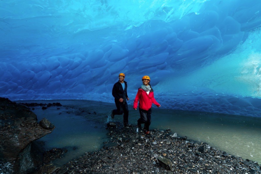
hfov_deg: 84.0
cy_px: 87
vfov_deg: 61.9
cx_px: 130
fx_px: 145
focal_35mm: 20
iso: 500
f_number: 4.5
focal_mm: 20
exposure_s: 1/500
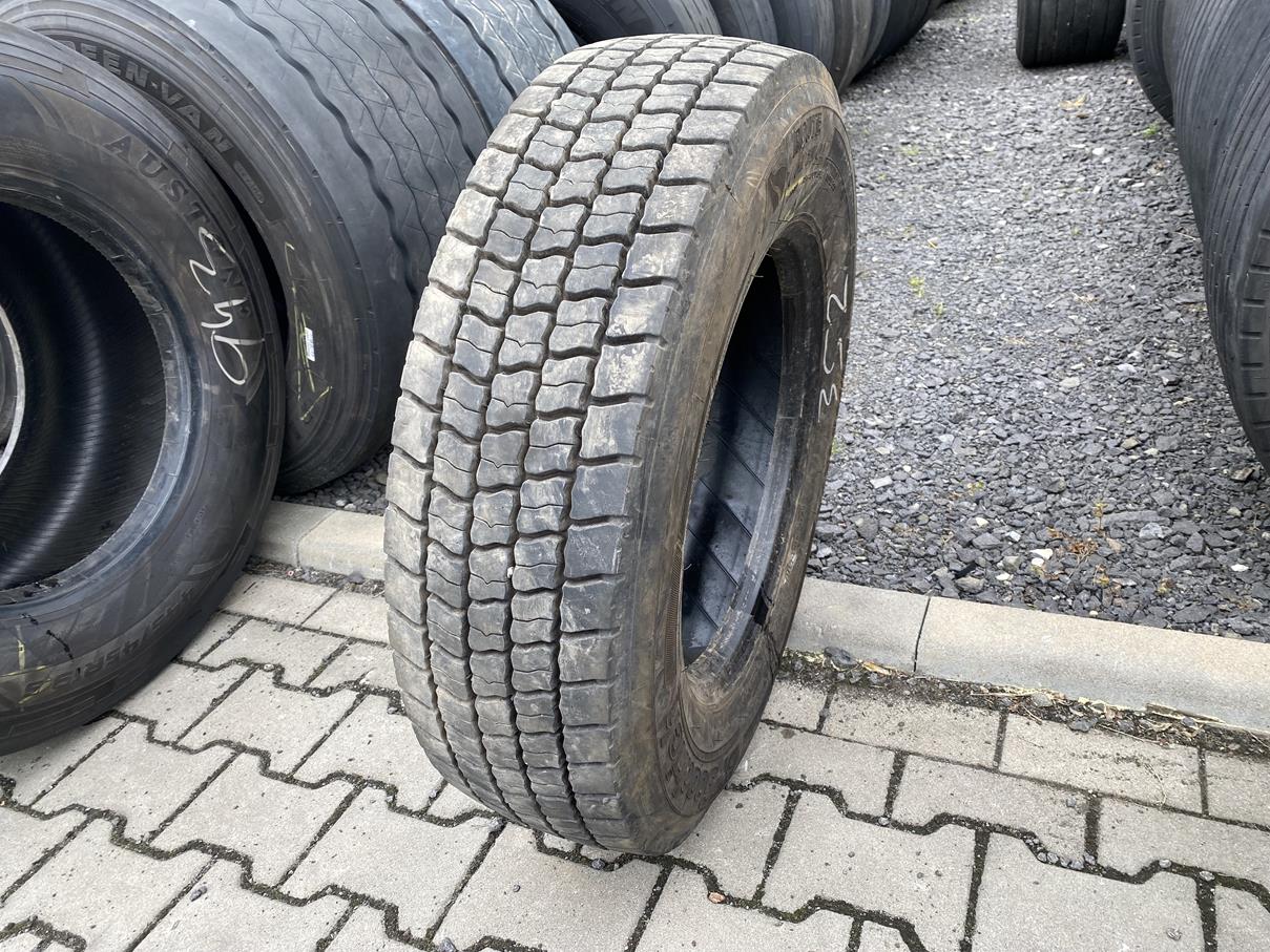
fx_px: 954
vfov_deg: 53.1
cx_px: 635
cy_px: 476
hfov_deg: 67.3
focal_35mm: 26
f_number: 1.8
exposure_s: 1/232
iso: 32
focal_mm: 4.25
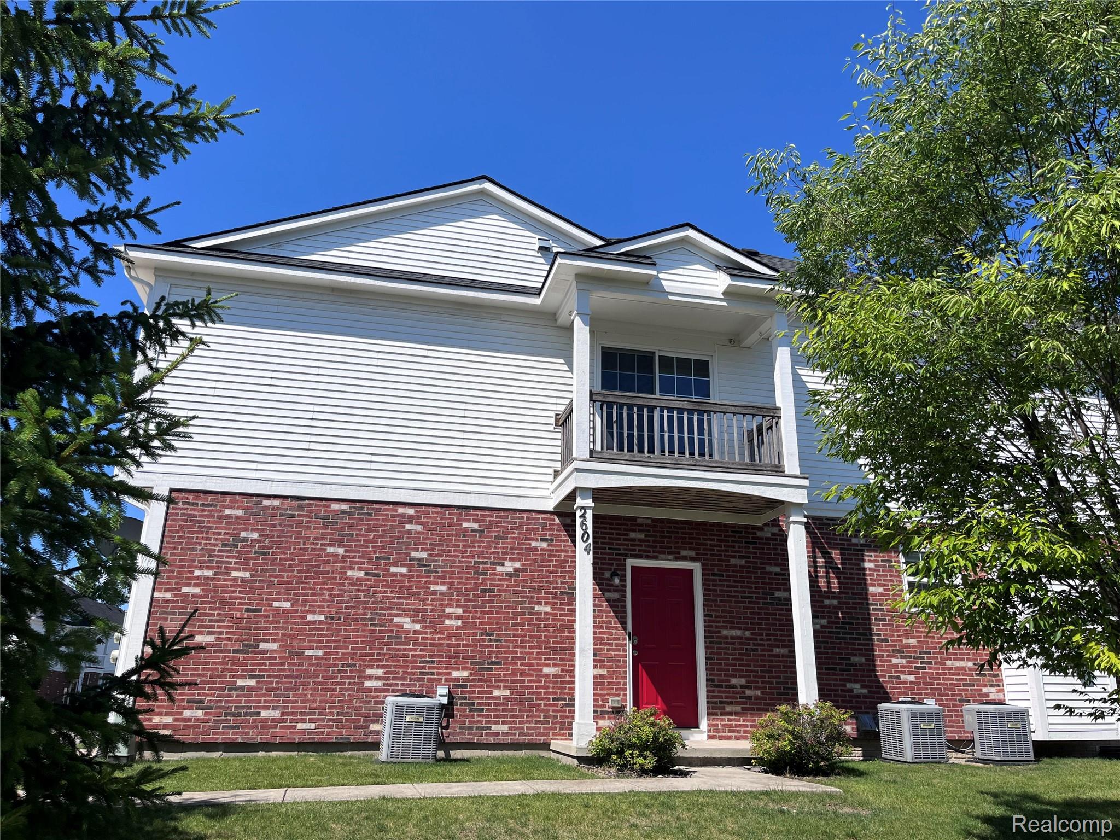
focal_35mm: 26
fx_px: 841
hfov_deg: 67.3
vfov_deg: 53.1
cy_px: 420
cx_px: 560
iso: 50
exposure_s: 1/4310
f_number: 1.6
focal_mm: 5.1
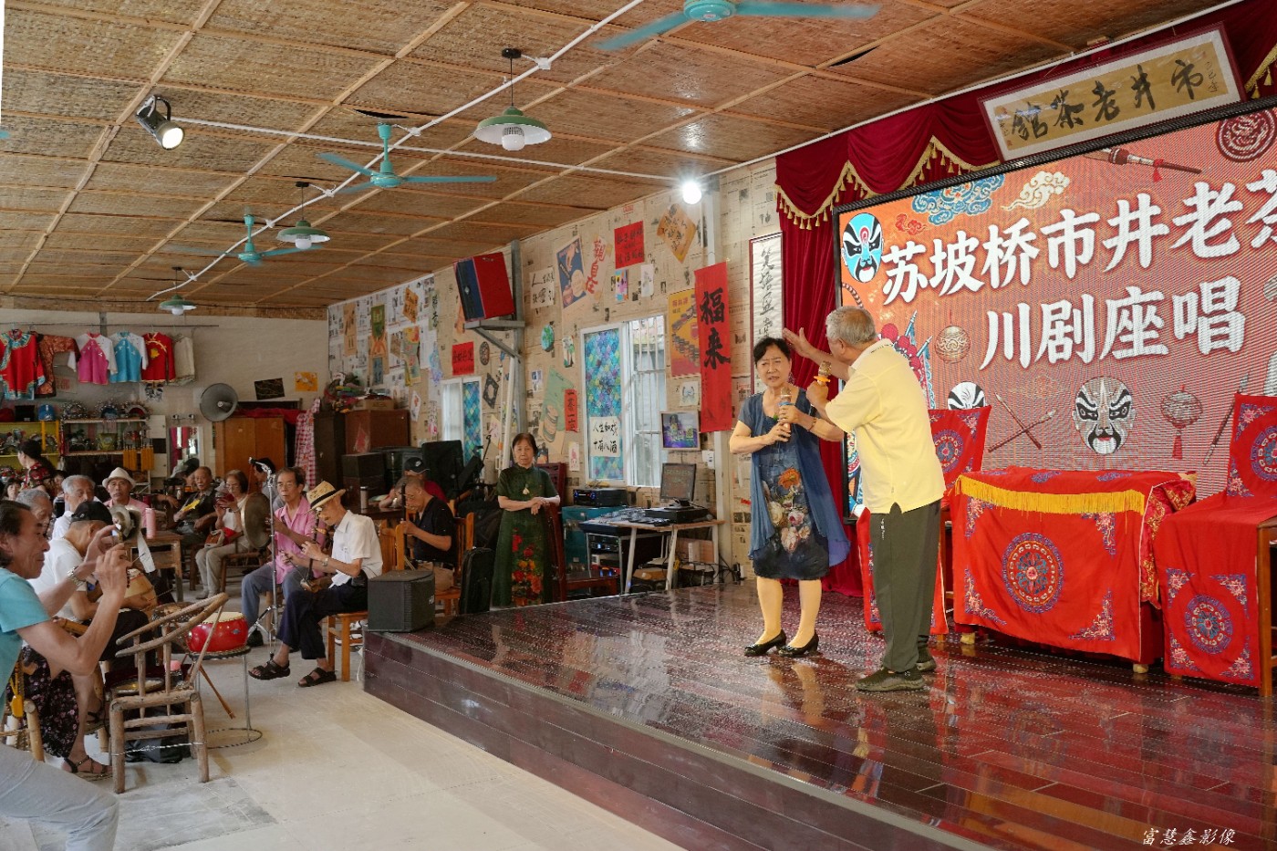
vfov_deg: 42.3
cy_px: 426
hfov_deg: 60.3
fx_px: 1099
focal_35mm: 31
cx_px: 638
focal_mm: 31
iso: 1000
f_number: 4
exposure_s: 1/160
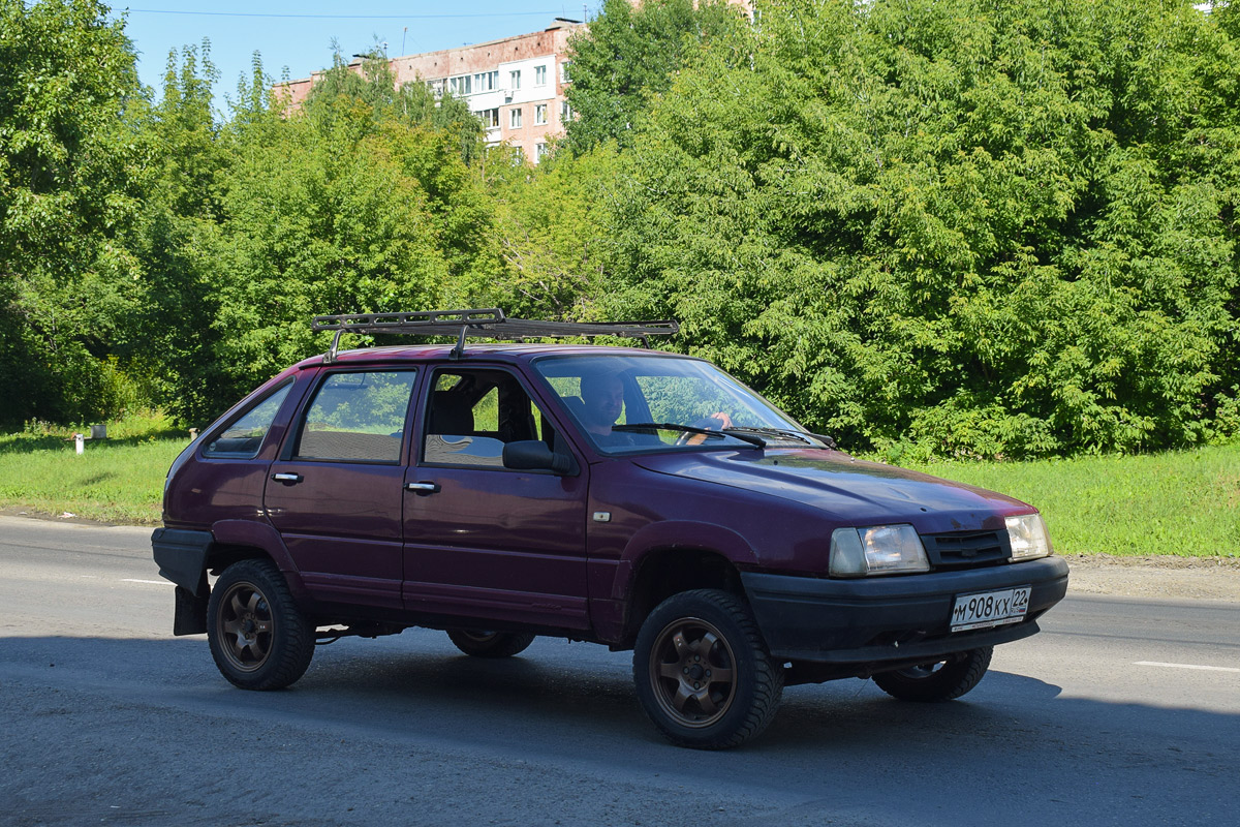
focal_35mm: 45
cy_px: 414
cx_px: 620
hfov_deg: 43.6
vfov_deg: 29.9
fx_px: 1550
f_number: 6.3
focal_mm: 30
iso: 200
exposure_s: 1/500
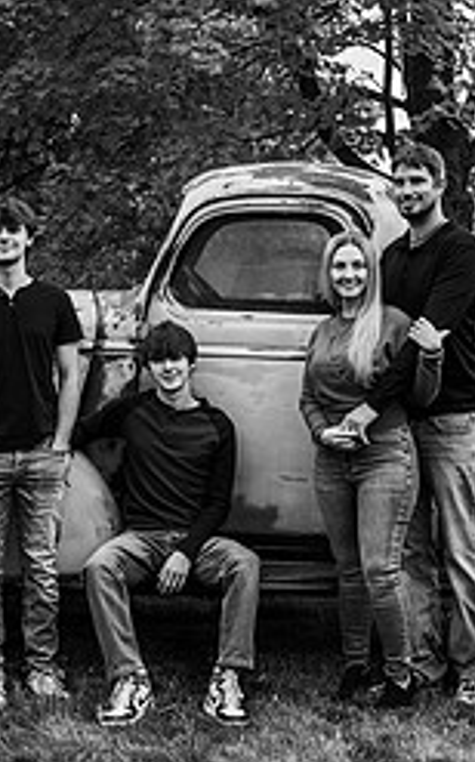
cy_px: 282
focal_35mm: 79
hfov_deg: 16.4
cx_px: 355
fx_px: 1639
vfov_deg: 26.1
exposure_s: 1/250
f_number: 5.6
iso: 400
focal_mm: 33
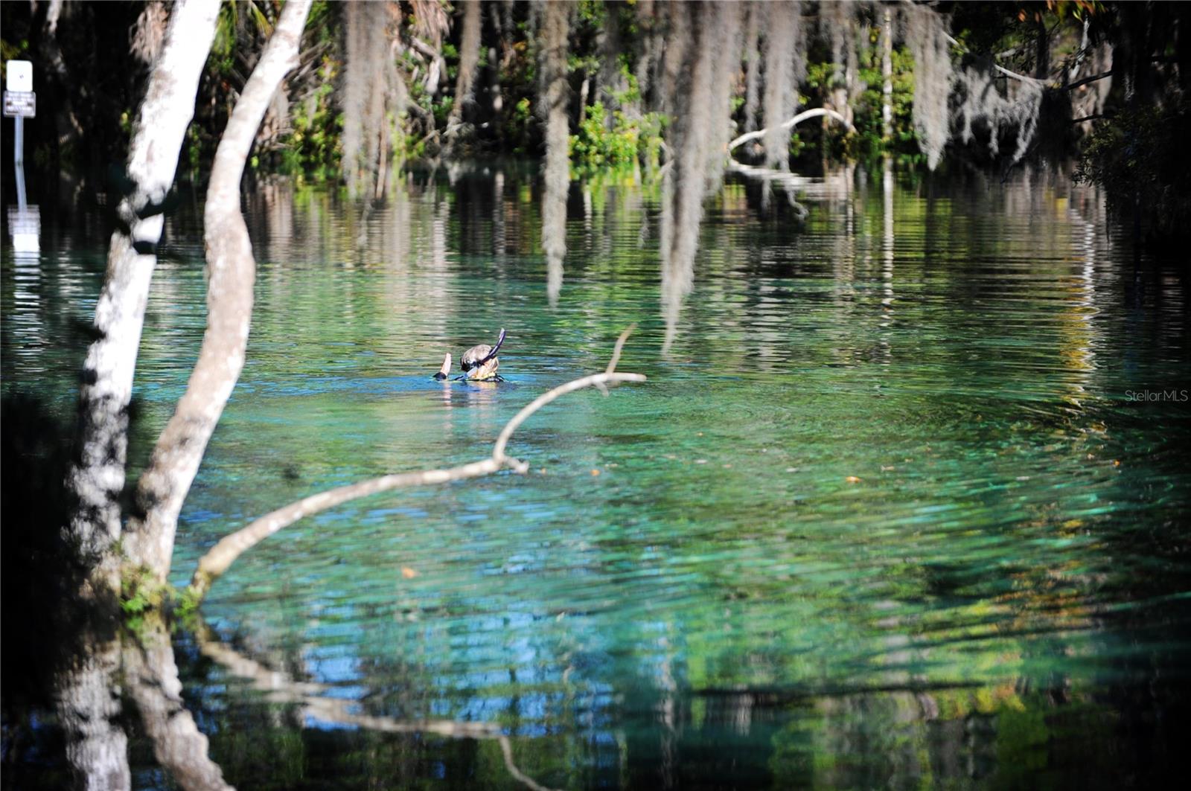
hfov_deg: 10.3
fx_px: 6609
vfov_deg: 6.9
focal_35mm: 200
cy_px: 396
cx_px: 596
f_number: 3.2
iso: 320
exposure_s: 1/2500
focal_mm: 200
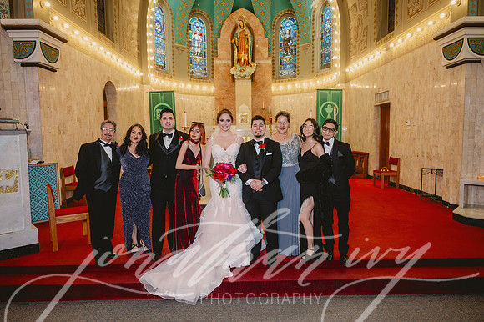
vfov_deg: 53.1
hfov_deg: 73.8
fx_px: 322
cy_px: 161
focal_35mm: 24
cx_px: 242
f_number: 4
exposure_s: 1/125
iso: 1000
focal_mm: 24
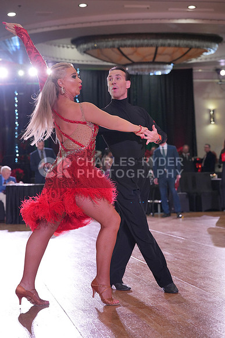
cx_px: 112
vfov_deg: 28.8
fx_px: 656
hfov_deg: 19.5
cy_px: 169
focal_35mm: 70
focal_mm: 70
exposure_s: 1/500
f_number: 4
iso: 2000
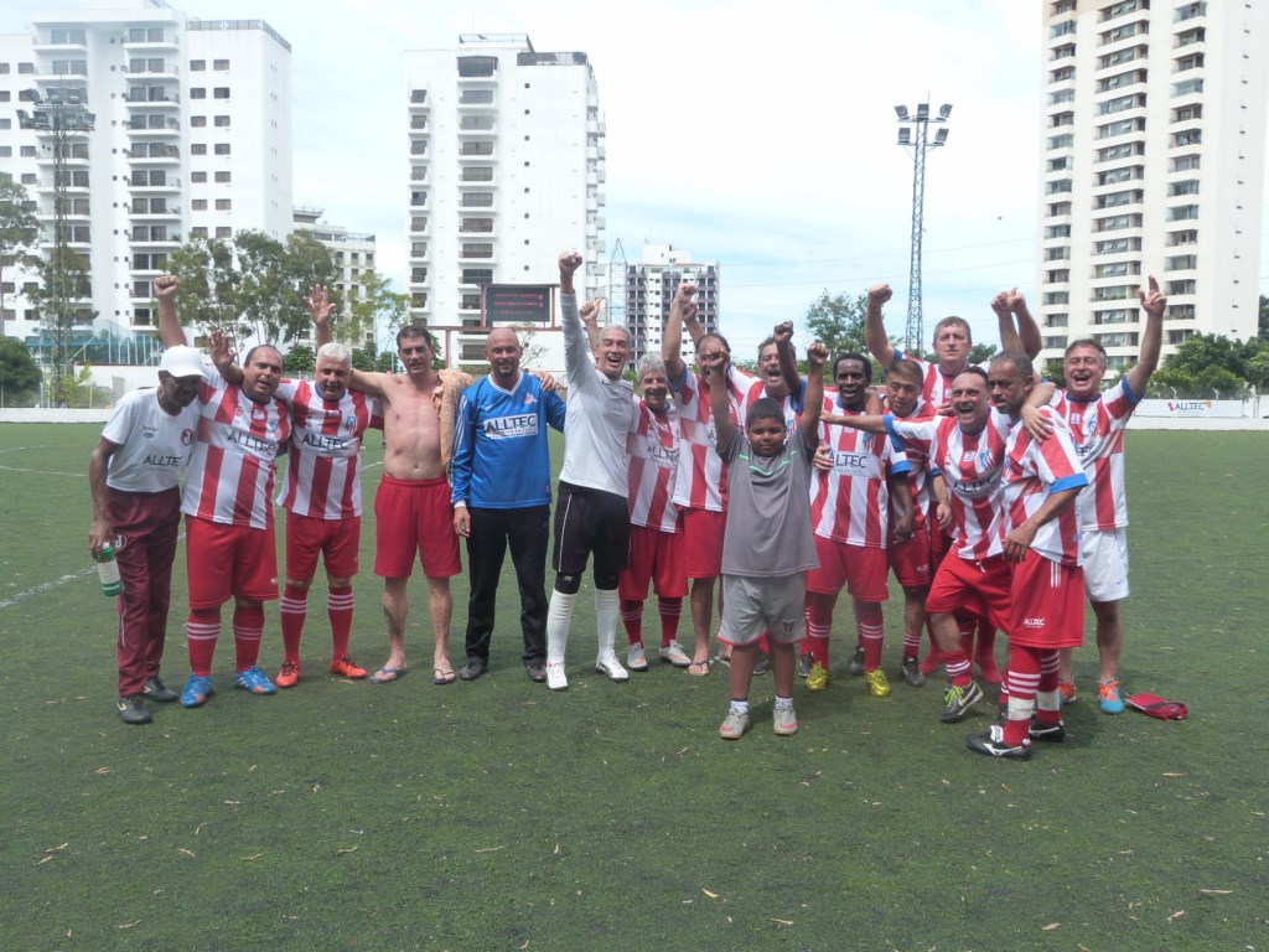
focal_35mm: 30
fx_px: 1100
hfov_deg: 60.0
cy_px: 476
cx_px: 634
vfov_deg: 46.8
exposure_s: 1/250
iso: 160
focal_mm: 5.2
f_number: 5.6
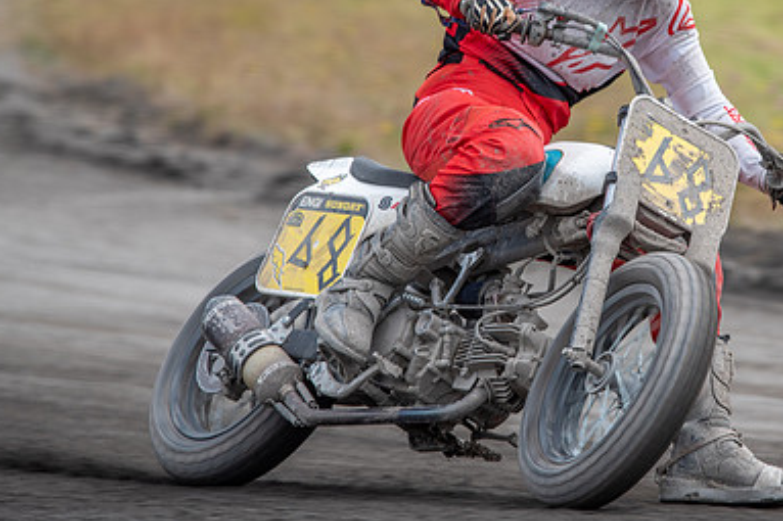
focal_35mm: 855
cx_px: 600
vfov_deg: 1.6
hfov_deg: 2.4
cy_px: 150
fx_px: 18587
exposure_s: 1/400
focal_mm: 500
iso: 200
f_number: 7.1
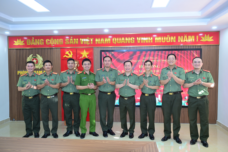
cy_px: 76
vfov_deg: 45.0
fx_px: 184
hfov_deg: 63.7
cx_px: 114
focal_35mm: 29
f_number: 4
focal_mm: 29
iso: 1000
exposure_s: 1/160
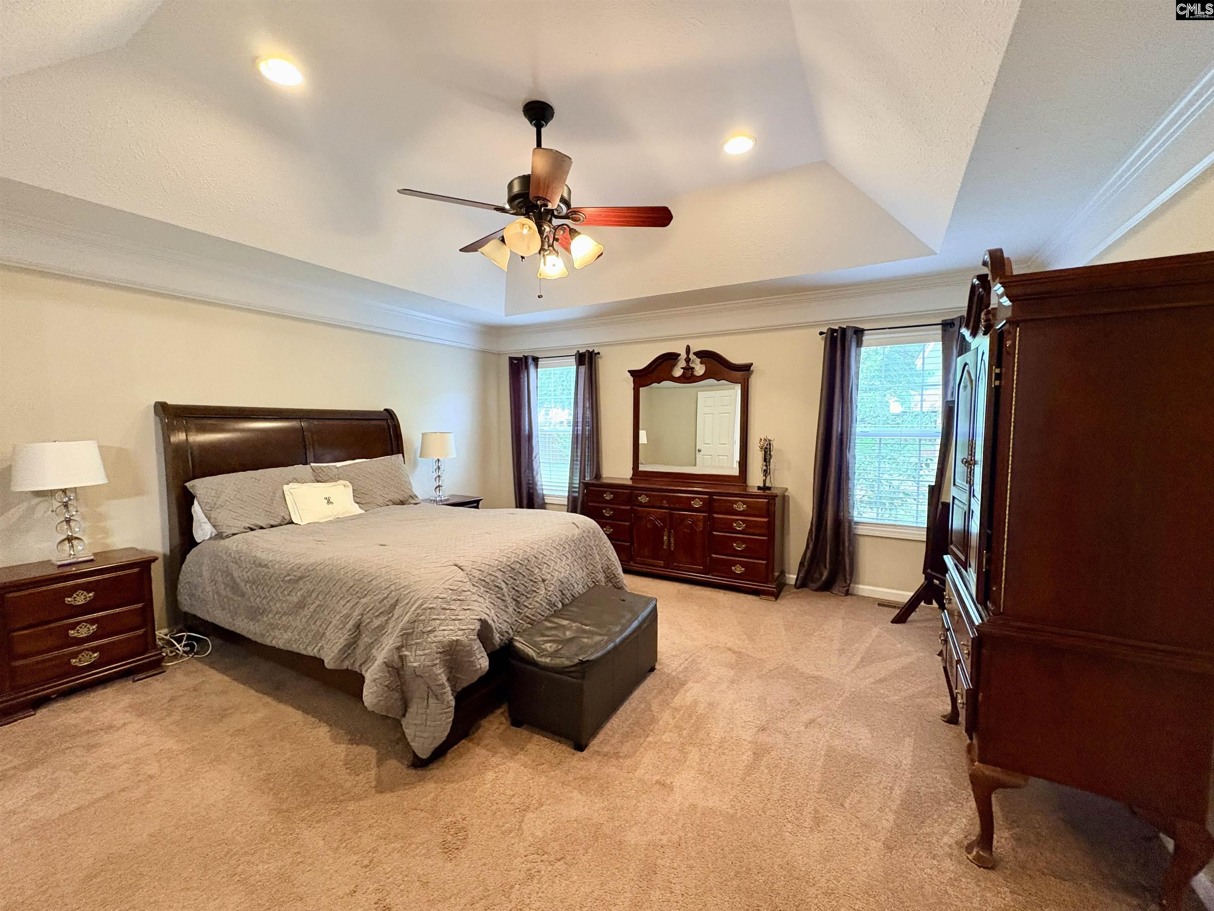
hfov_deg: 102.1
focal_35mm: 14
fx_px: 491
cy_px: 456
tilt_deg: -2.7
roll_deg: +0.9
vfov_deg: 85.7
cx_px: 607
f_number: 2.2
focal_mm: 2.22
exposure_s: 1/60
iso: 640
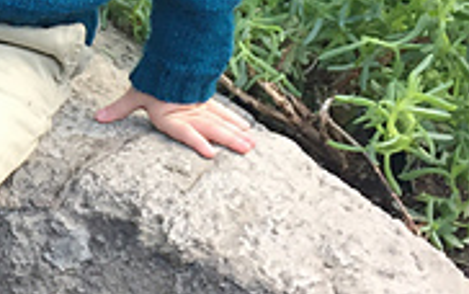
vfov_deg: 12.0
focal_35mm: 108
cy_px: -13
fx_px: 1381
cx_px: -137
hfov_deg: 18.0
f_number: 2.2
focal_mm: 4.15
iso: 32
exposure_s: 1/40
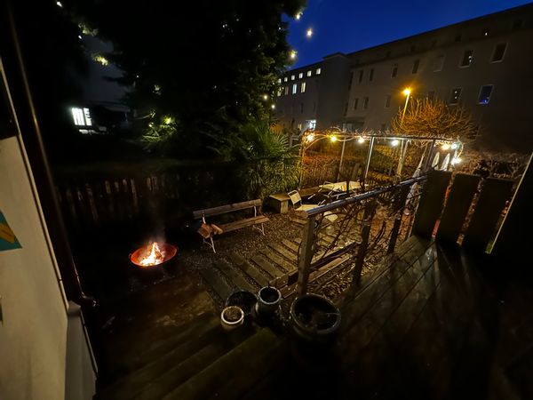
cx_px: 266
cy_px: 200
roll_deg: -3.2
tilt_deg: -17.4
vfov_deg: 85.7
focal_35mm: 14
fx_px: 216
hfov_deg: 102.1
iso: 2500
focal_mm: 2.22
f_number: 2.2
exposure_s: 1/8
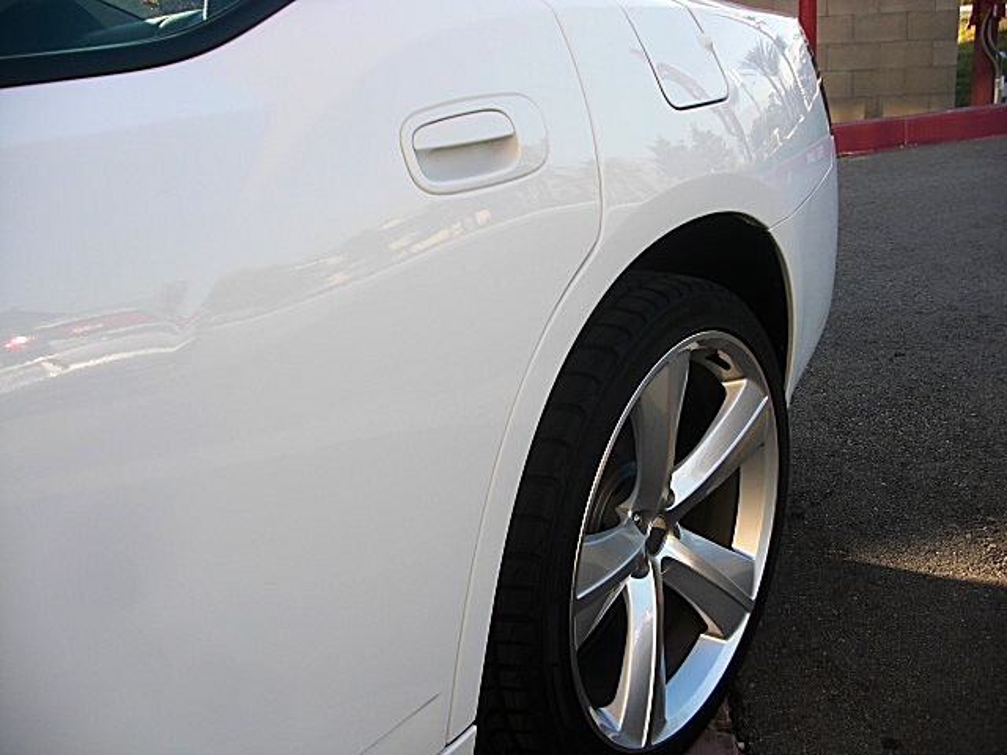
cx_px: 504
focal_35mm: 36
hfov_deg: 51.4
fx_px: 1047
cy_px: 378
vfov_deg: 39.7
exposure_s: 1/200
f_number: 2.8
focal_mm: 6.3
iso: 50
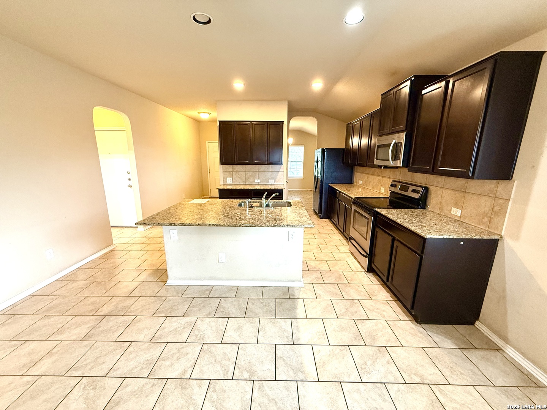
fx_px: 221
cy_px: 205
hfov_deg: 102.1
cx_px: 274
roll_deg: -0.7
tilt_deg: -11.5
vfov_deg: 85.7
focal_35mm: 14
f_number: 2.2
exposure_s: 1/60
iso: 400
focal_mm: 2.22
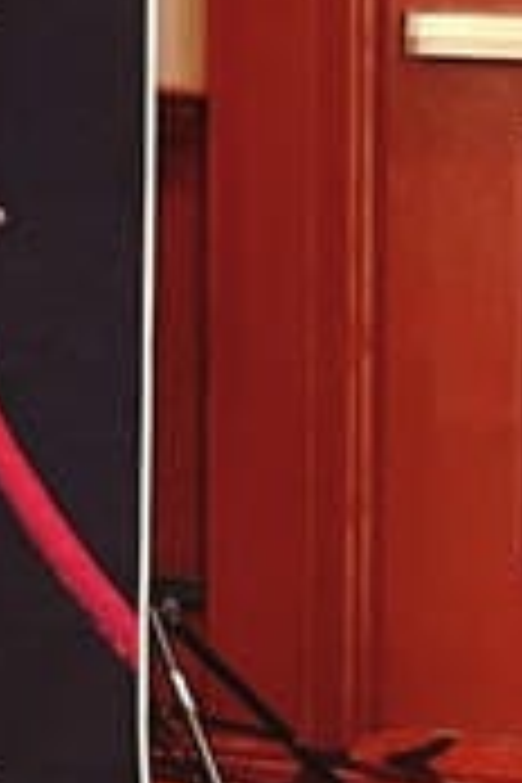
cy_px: -243
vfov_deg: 10.7
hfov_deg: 6.4
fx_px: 4067
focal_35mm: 187
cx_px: -1292
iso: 500
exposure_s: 1/40
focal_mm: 5.7
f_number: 1.5
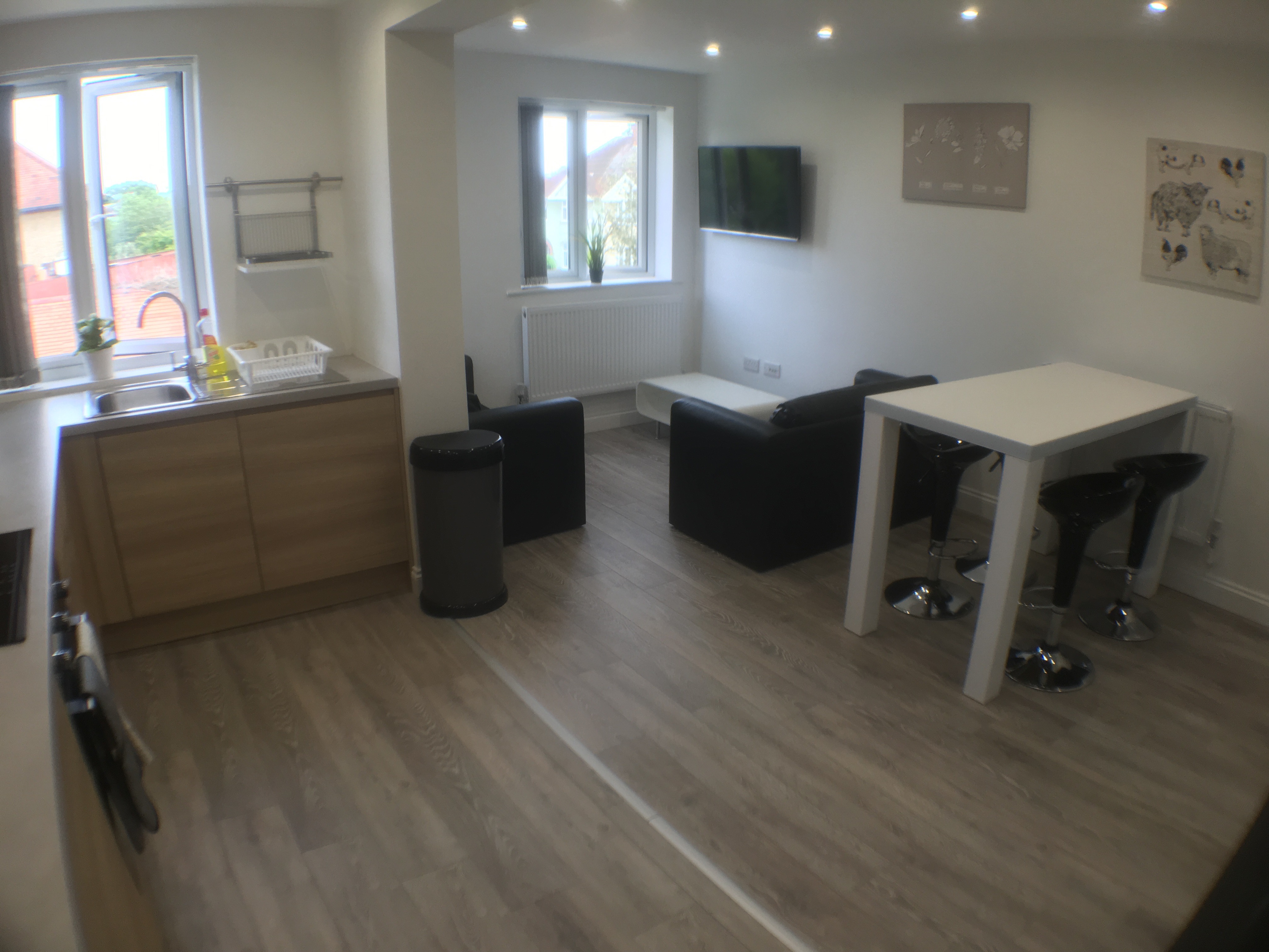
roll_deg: -0.8
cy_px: 476
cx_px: 634
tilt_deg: -17.1
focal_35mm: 29
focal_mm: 4.15
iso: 32
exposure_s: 1/50
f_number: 2.2
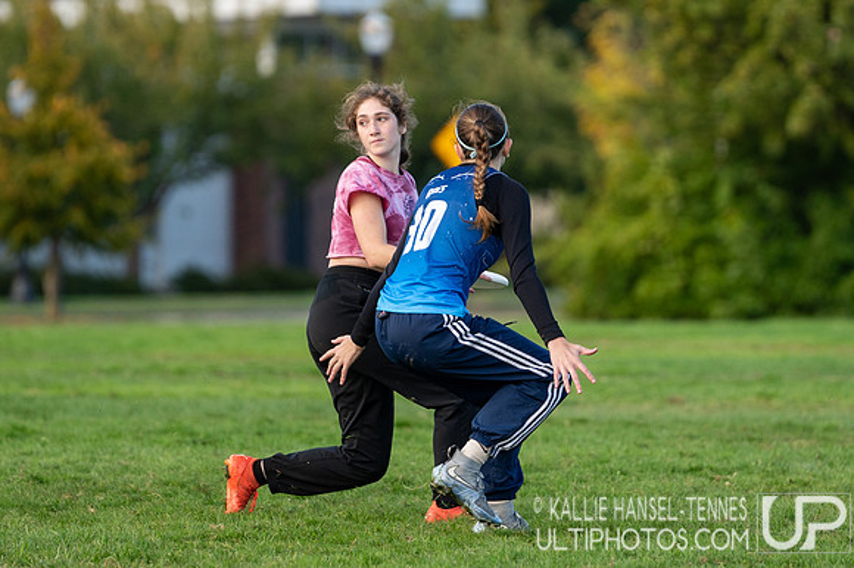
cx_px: 500
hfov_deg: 4.5
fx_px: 10836
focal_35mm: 457
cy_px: 231
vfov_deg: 3.0
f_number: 2.8
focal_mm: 200
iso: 320
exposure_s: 1/1600
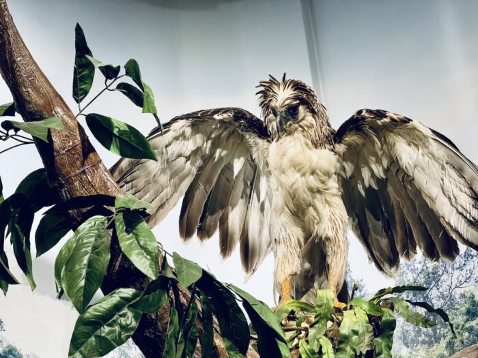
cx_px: 239
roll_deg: +6.0
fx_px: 1657
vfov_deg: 12.3
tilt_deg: +29.1
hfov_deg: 16.4
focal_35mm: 120
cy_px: 179
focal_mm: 15.66
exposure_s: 1/60
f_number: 2.8
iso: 160
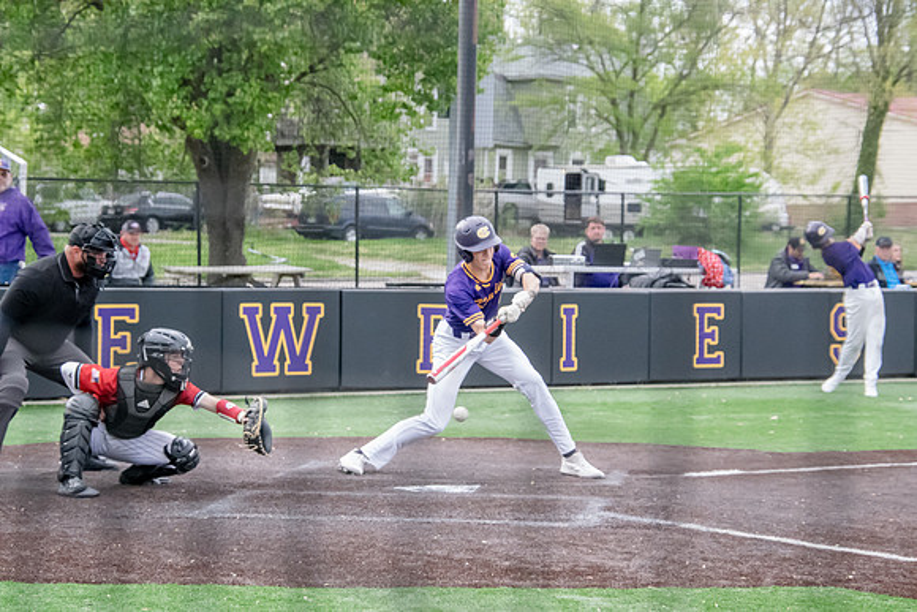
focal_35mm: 105
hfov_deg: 19.5
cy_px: 306
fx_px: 2675
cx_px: 458
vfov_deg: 13.0
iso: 5000
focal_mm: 70
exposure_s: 1/1600
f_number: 4.5
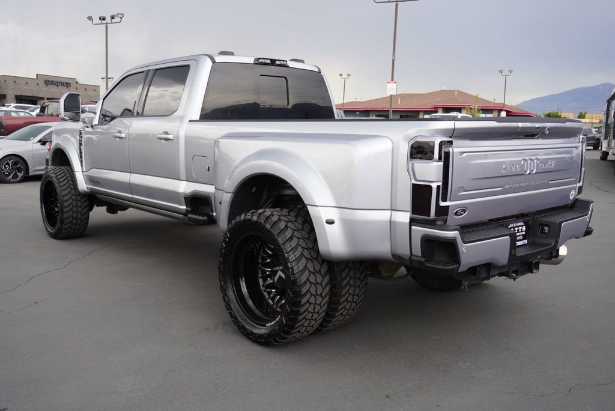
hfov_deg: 55.1
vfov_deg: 38.4
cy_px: 206
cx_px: 308
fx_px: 590
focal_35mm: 34
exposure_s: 1/100
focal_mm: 23
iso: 100
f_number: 5.6
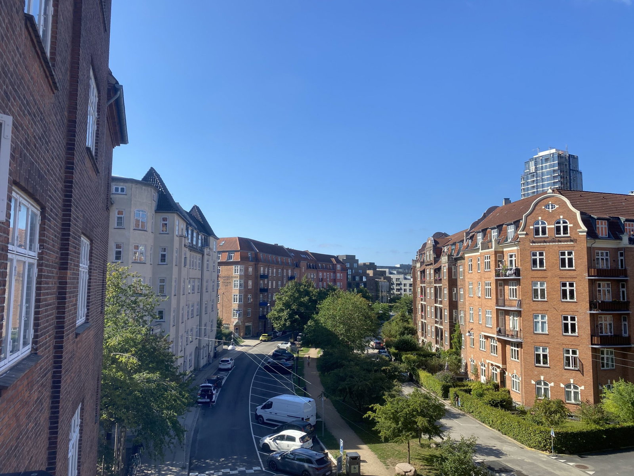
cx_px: 317
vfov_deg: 53.1
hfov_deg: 67.3
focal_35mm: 26
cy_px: 238
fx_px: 476
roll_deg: -1.6
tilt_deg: +5.5
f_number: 1.8
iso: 32
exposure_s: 1/2141
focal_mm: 4.25
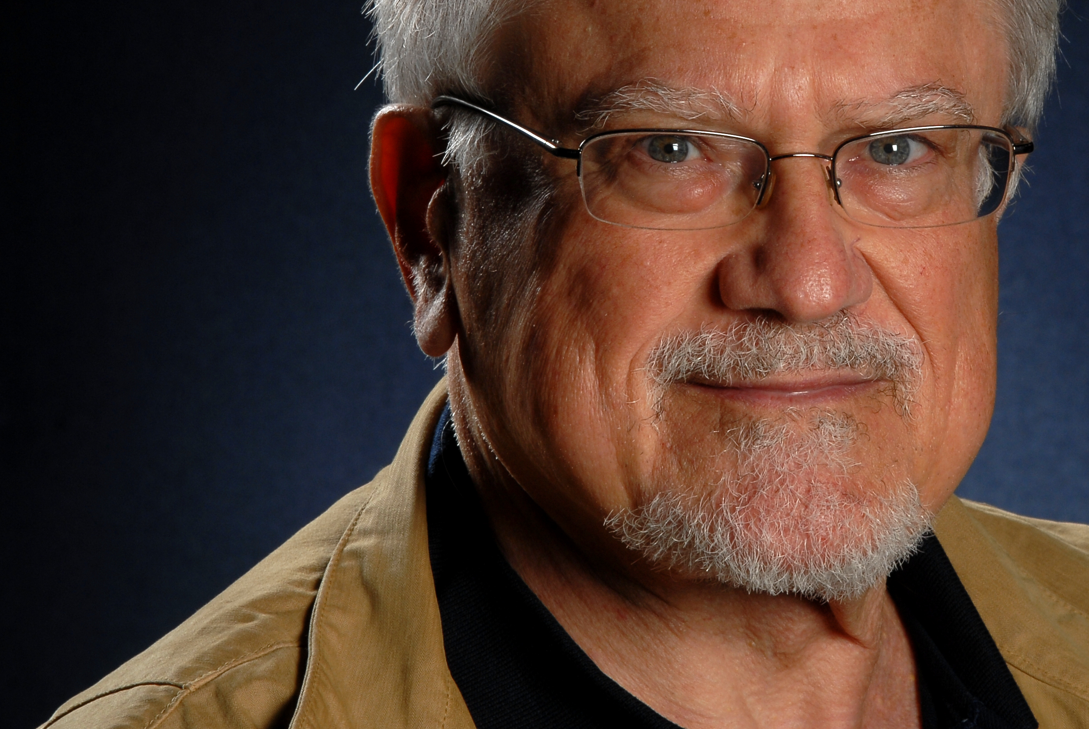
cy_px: 198
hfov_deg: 6.4
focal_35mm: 322
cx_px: 756
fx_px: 9745
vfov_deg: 4.3
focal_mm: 135
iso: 125
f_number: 16
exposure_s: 1/125
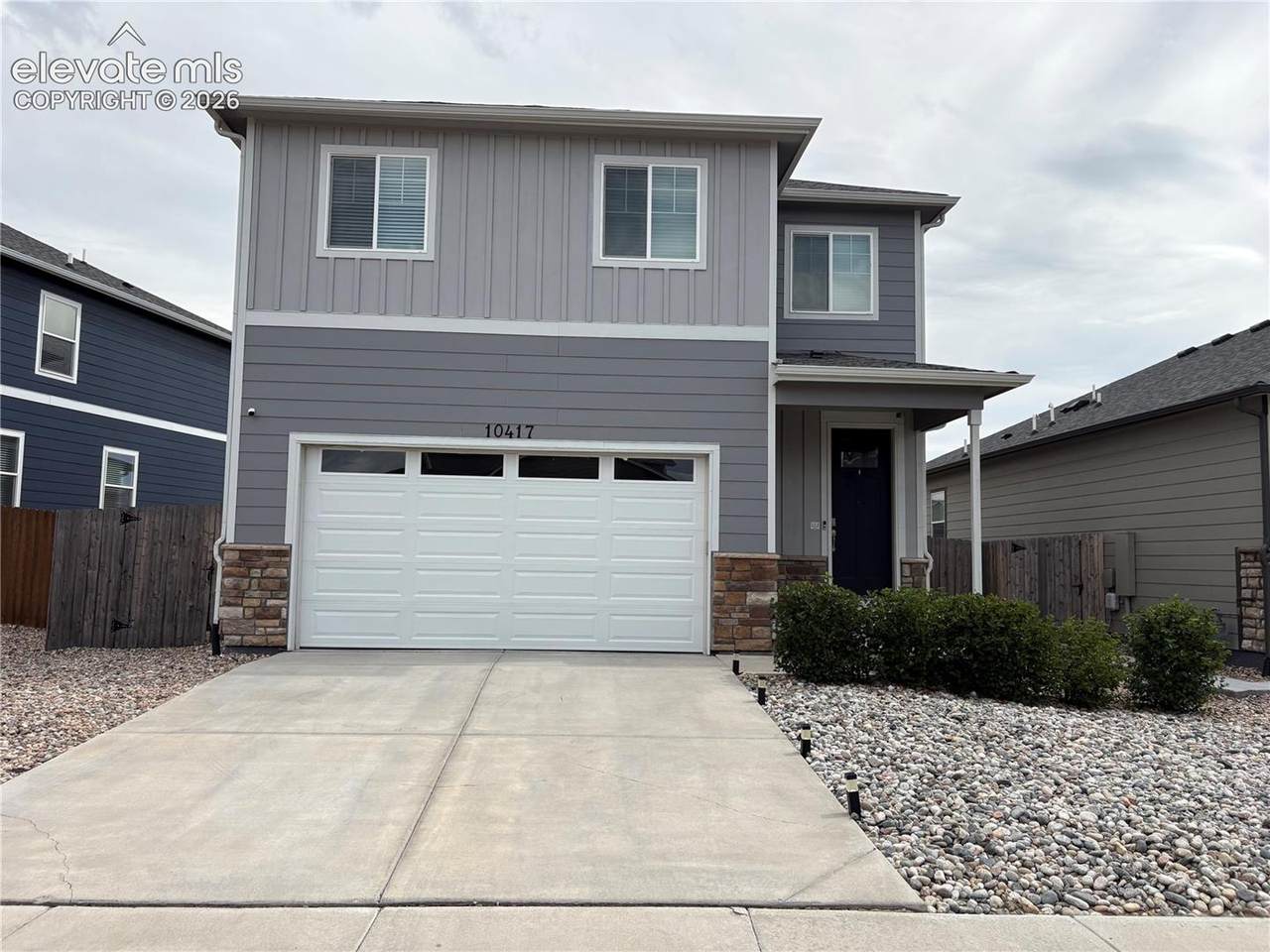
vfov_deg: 53.1
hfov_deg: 67.3
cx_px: 635
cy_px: 476
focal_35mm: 26
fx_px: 954
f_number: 1.6
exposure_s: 1/3623
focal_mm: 5.96
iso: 50
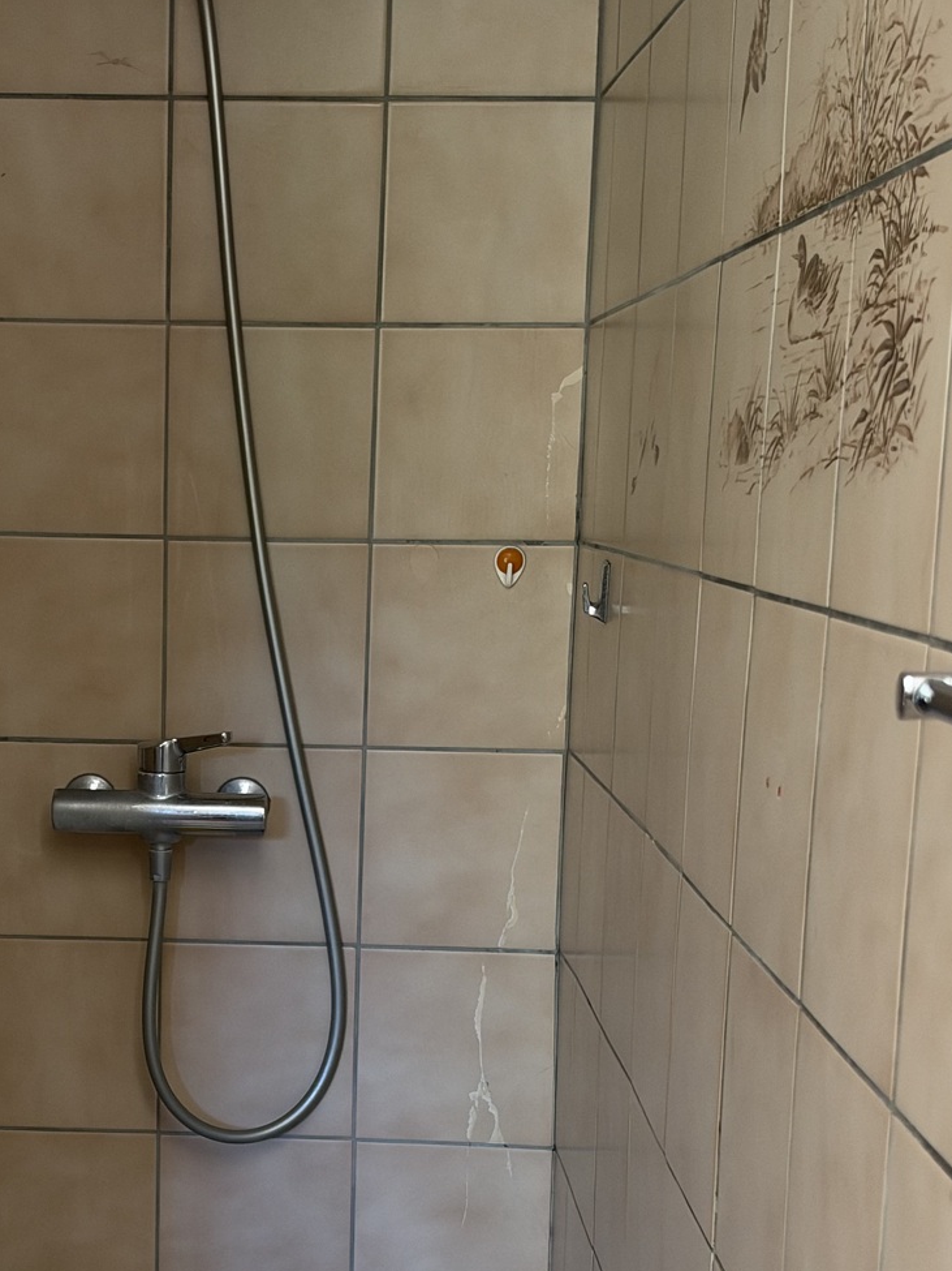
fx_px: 2311
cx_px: 201
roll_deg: -0.8
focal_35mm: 63
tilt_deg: -9.6
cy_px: 893
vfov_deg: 30.4
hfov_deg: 23.0
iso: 320
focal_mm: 6.93
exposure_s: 1/121
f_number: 1.8
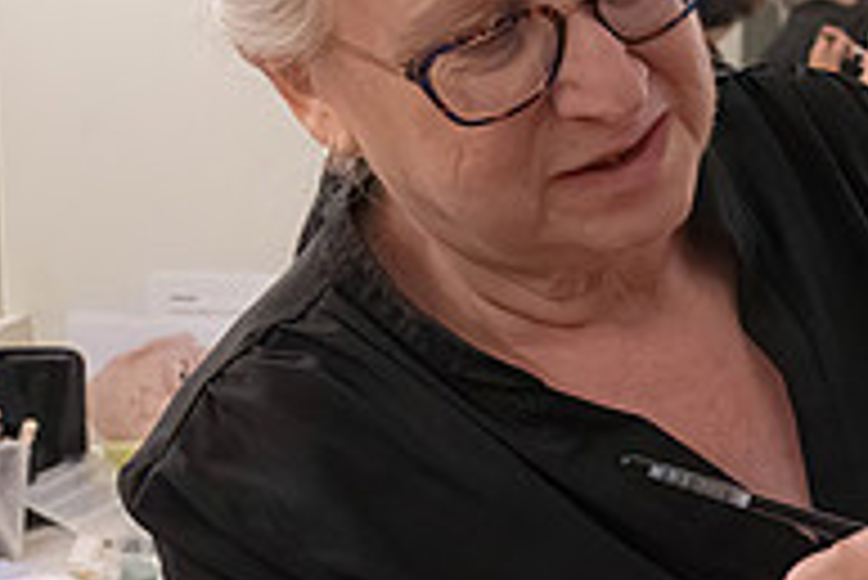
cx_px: 1025
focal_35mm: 123
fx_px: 2968
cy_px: 425
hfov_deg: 16.0
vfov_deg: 11.1
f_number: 11
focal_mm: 41
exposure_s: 1/500
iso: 16000
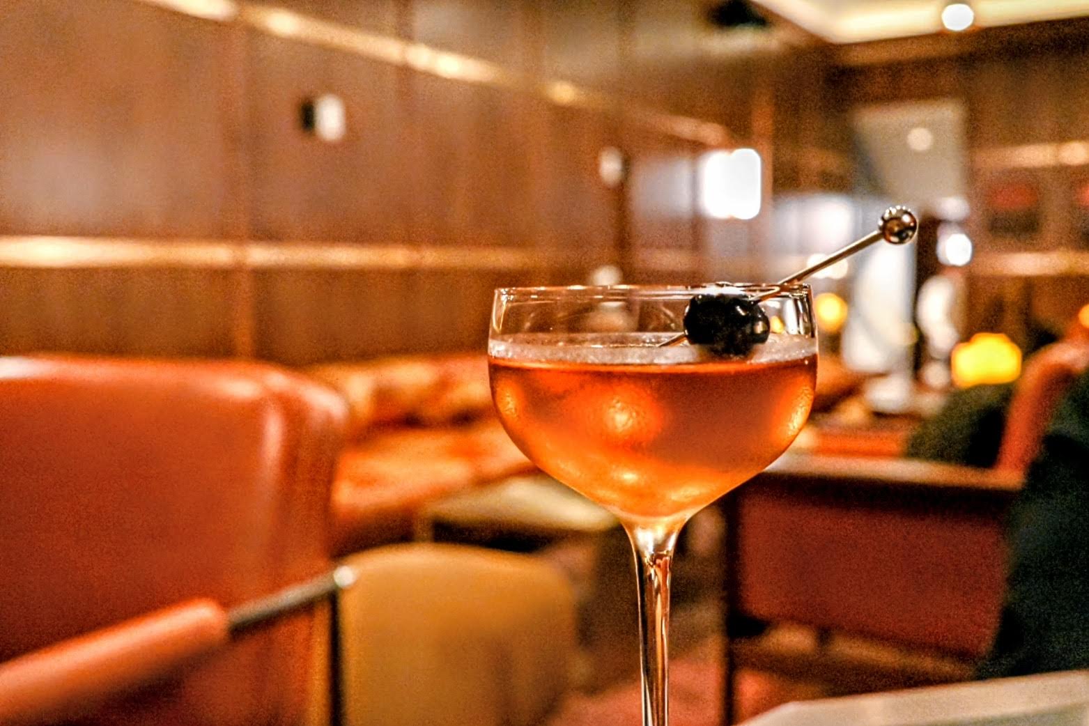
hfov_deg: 53.1
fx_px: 1089
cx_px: 544
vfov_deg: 36.9
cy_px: 363
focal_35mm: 36
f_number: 4
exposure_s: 1/15
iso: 6400
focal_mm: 24
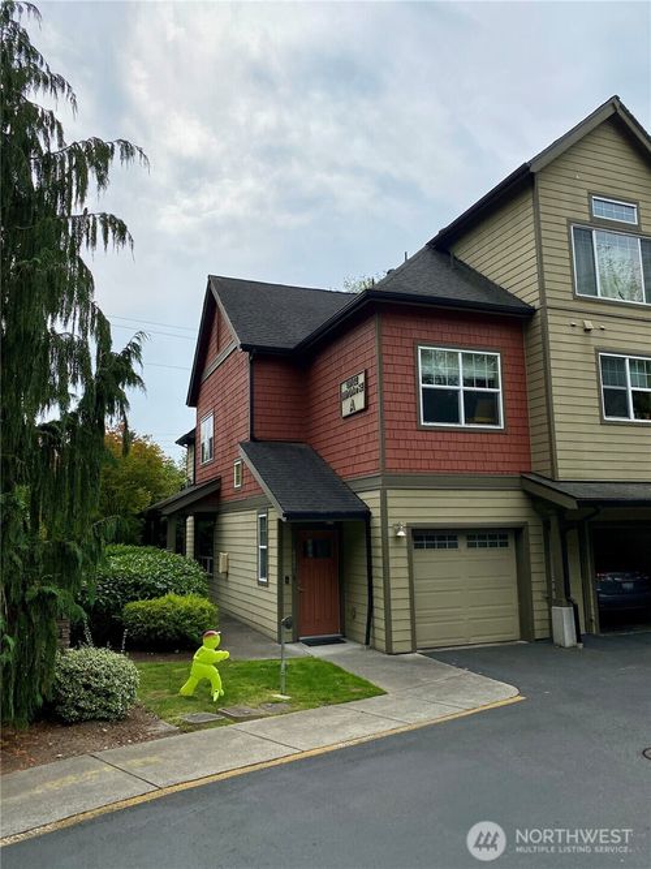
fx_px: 652
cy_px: 434
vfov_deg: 67.3
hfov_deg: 53.0
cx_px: 326
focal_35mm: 26
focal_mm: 4.25
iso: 32
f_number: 1.8
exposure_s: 1/5747
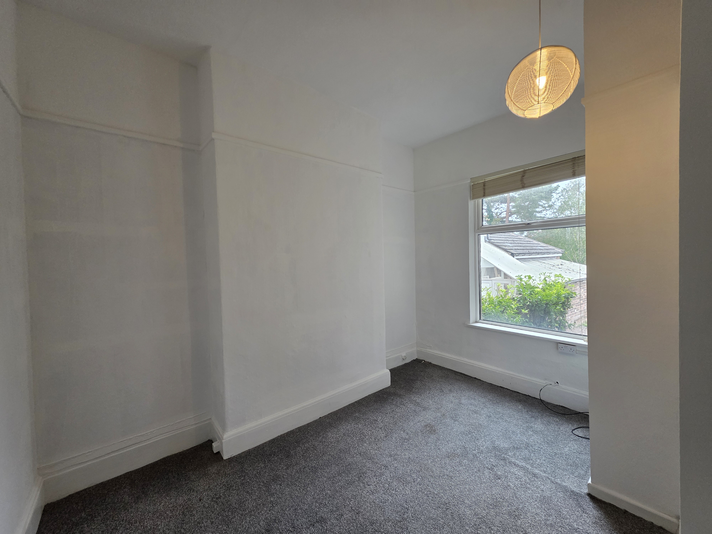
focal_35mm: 13
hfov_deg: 106.2
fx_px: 267
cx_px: 356
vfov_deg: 89.9
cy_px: 267
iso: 200
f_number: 1.9
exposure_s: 1/120
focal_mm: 2.2
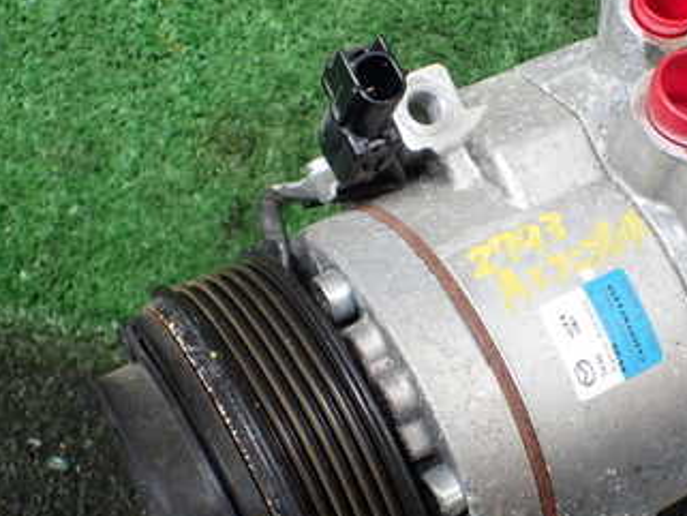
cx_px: 497
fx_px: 1112
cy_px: 310
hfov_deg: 33.8
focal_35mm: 56
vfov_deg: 26.1
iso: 250
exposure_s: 1/125
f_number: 2.3
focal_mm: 5.4
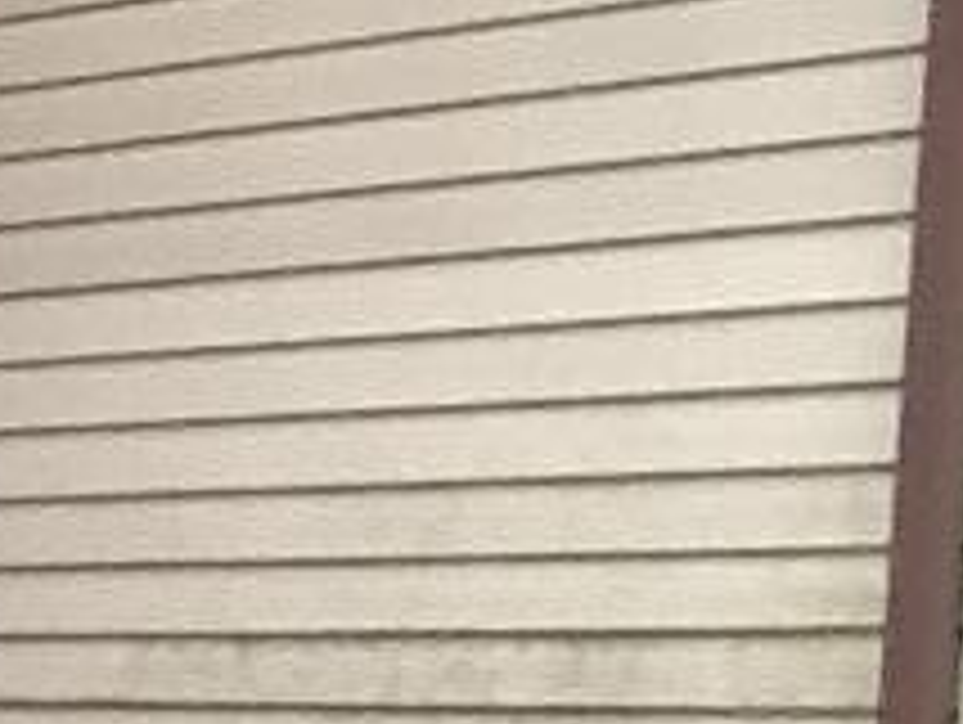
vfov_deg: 7.2
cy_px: 1569
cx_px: -1148
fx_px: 5487
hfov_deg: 9.2
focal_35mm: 197
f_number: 2.4
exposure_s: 1/257
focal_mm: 2.03
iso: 40
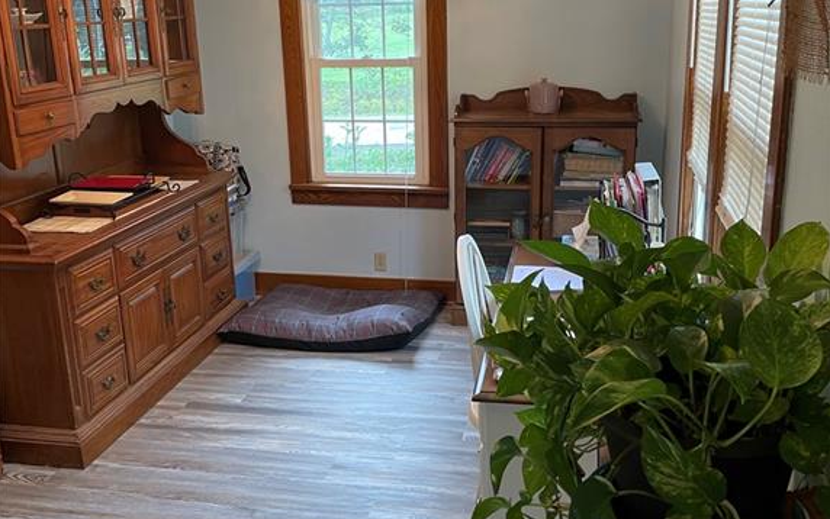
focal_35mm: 37
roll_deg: +1.1
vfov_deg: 34.4
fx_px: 837
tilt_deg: -13.4
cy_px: 231
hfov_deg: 52.7
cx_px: 415
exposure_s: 1/60
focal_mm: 4.2
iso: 80
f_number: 1.6
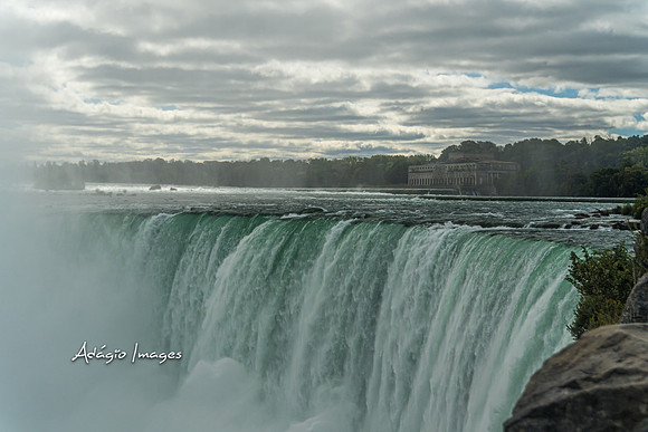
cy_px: 216
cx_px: 324
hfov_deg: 31.2
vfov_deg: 21.1
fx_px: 1161
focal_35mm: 64
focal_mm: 43
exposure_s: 1/3200
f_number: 5.6
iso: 400
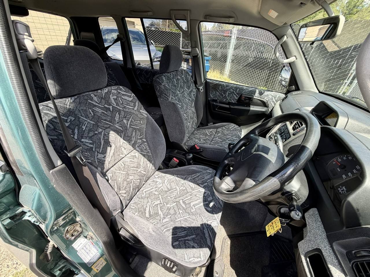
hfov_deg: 102.1
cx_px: 185
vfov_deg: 85.7
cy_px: 138
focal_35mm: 14
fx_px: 150
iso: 40
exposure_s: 1/220
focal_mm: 2.22
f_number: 2.2
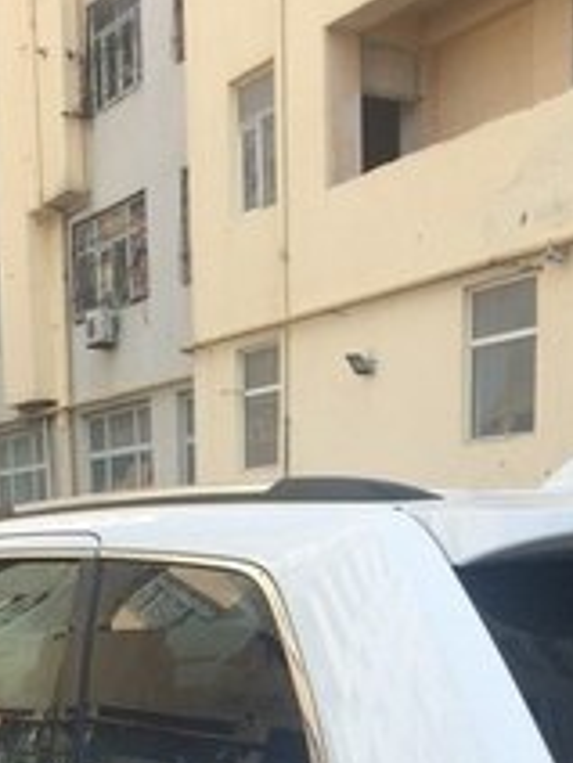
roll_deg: +2.1
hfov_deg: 21.6
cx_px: 252
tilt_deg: -8.7
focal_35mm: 68
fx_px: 1501
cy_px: 813
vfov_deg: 26.6
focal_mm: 4.15
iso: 32
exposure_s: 1/954
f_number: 2.2
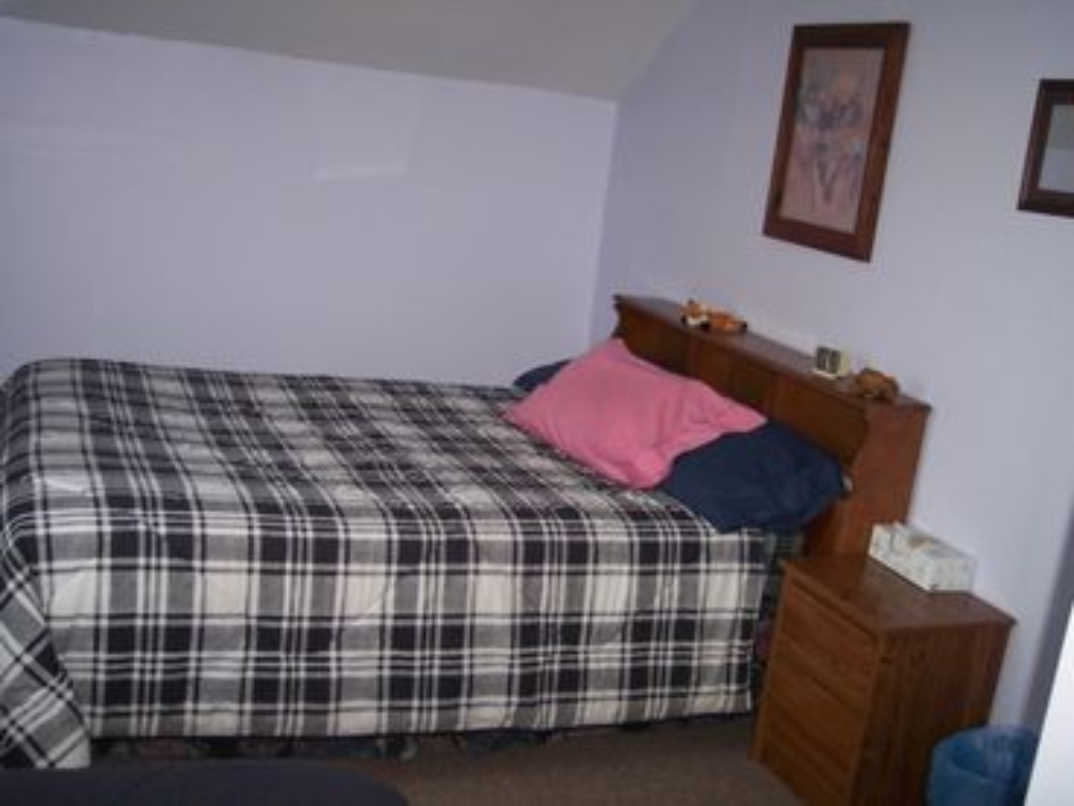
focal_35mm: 38
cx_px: 537
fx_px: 1179
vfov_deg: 37.7
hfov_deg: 49.0
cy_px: 403
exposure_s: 1/30
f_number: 2.8
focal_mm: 8
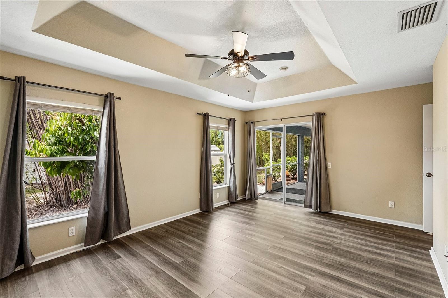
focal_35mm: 16
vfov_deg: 73.7
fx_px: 199
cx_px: 224
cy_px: 149
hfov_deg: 96.7
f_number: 8
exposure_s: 1/20
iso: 400
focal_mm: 16
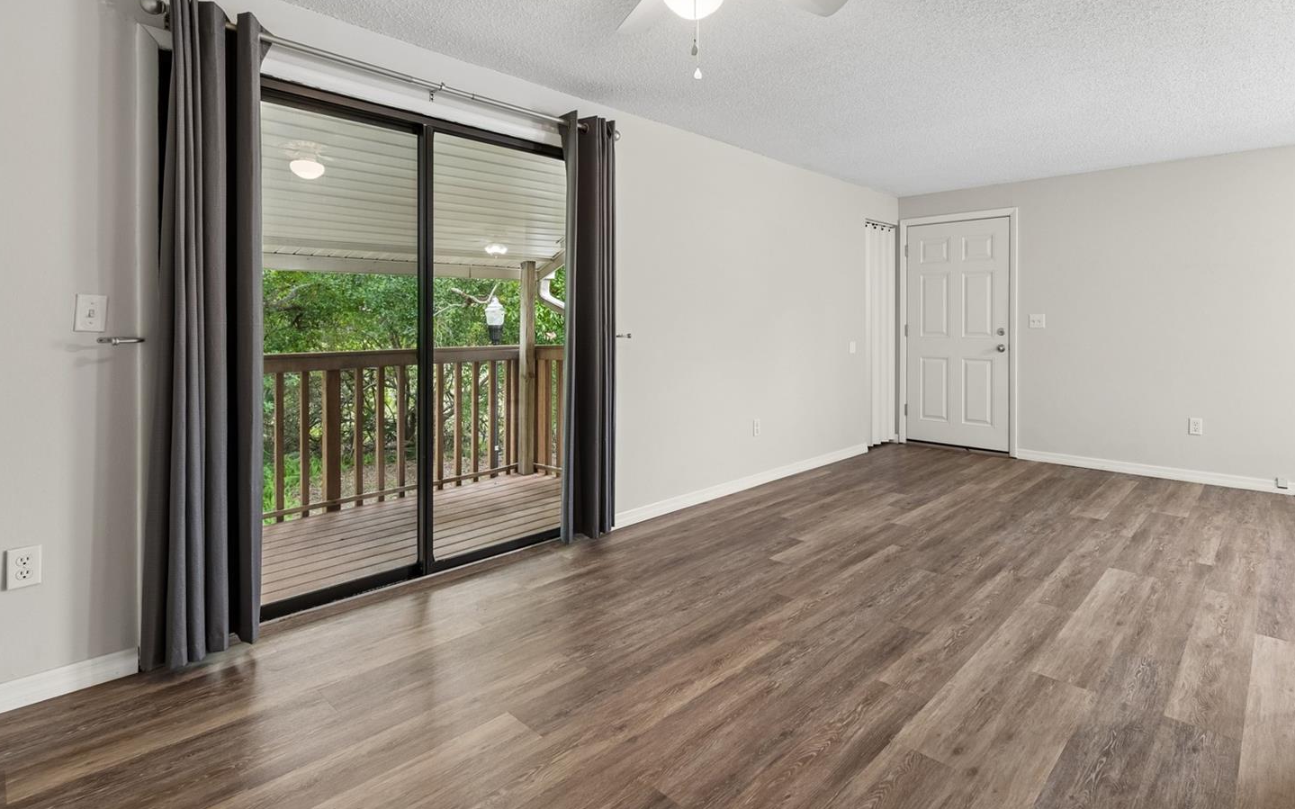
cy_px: 355
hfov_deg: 94.1
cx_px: 710
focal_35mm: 17
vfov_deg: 67.7
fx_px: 600
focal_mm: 10
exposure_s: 1/5
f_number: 7.1
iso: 100
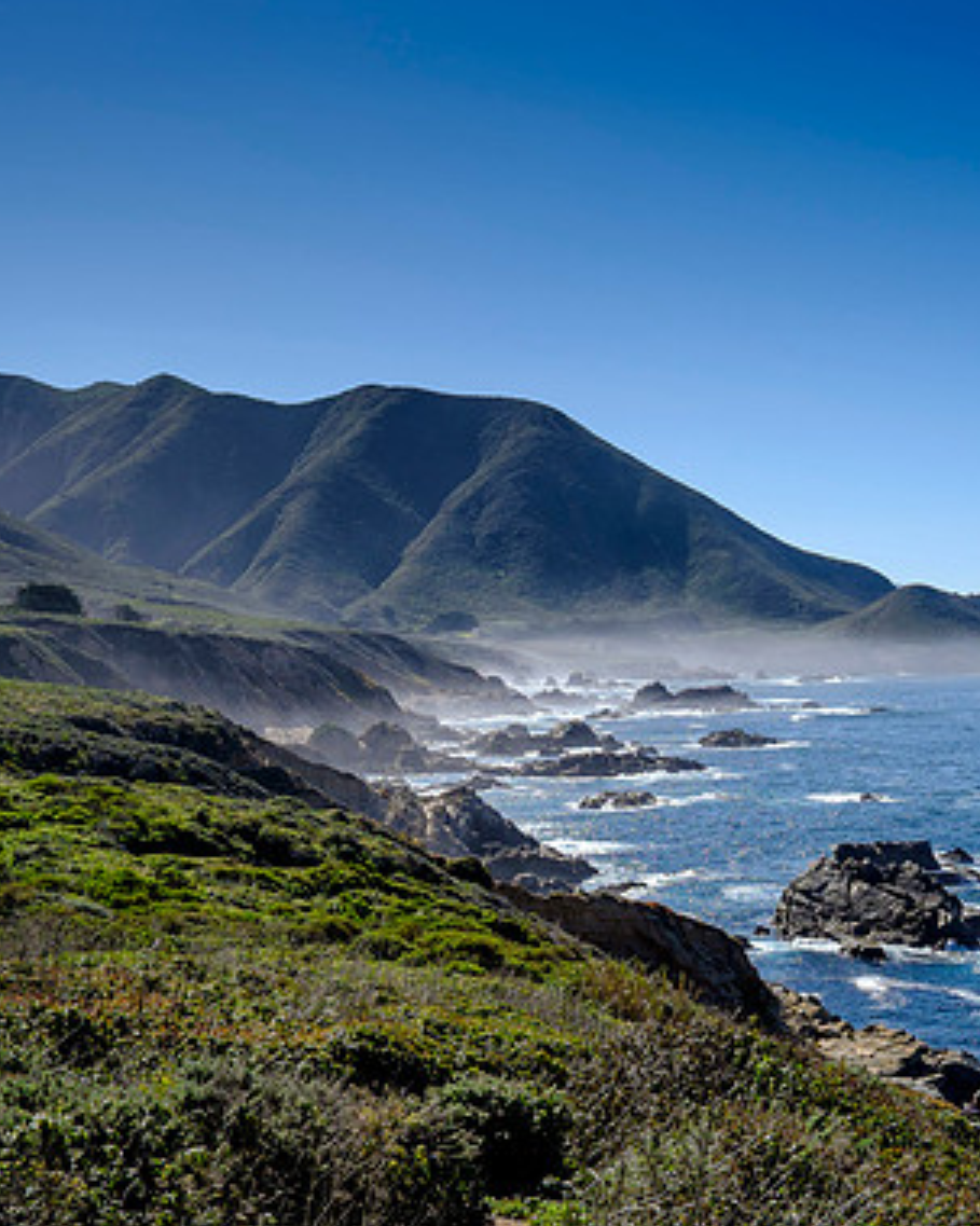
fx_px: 1886
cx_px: 731
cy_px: 616
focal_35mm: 52
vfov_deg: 36.0
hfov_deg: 28.7
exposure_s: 1/500
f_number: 8
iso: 200
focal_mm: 23
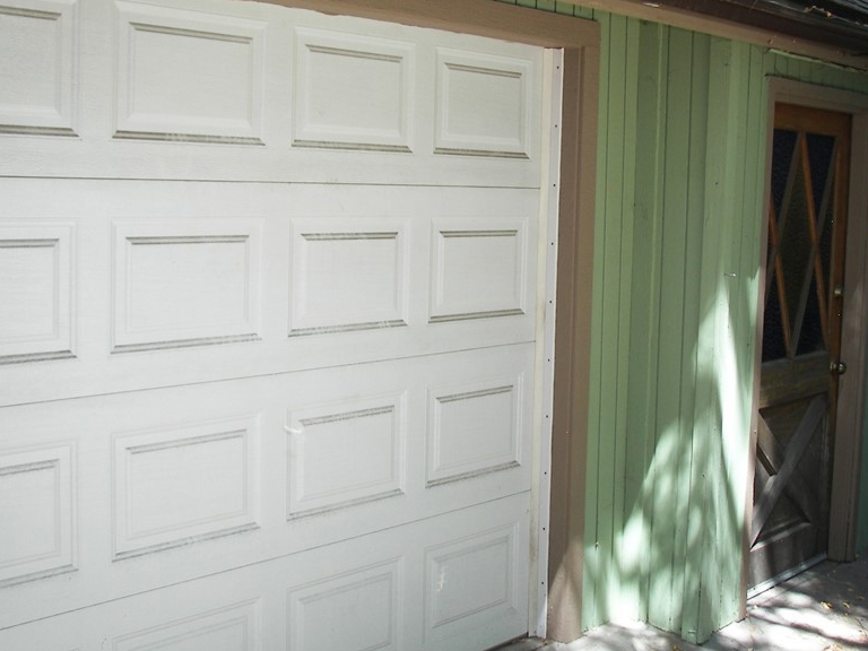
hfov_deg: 39.4
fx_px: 1204
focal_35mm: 48
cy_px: 309
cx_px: 539
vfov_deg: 30.3
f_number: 2.8
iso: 50
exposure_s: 1/80
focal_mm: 6
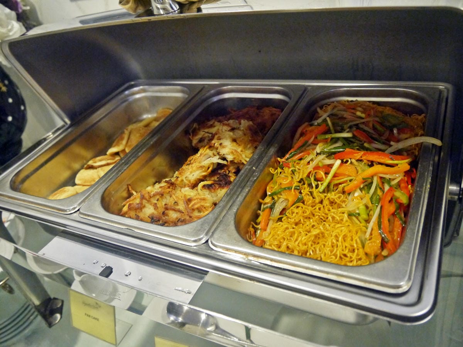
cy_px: 174
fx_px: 375
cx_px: 232
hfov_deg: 63.4
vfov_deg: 49.7
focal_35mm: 28
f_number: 3.5
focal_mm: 14
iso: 1600
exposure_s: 1/60
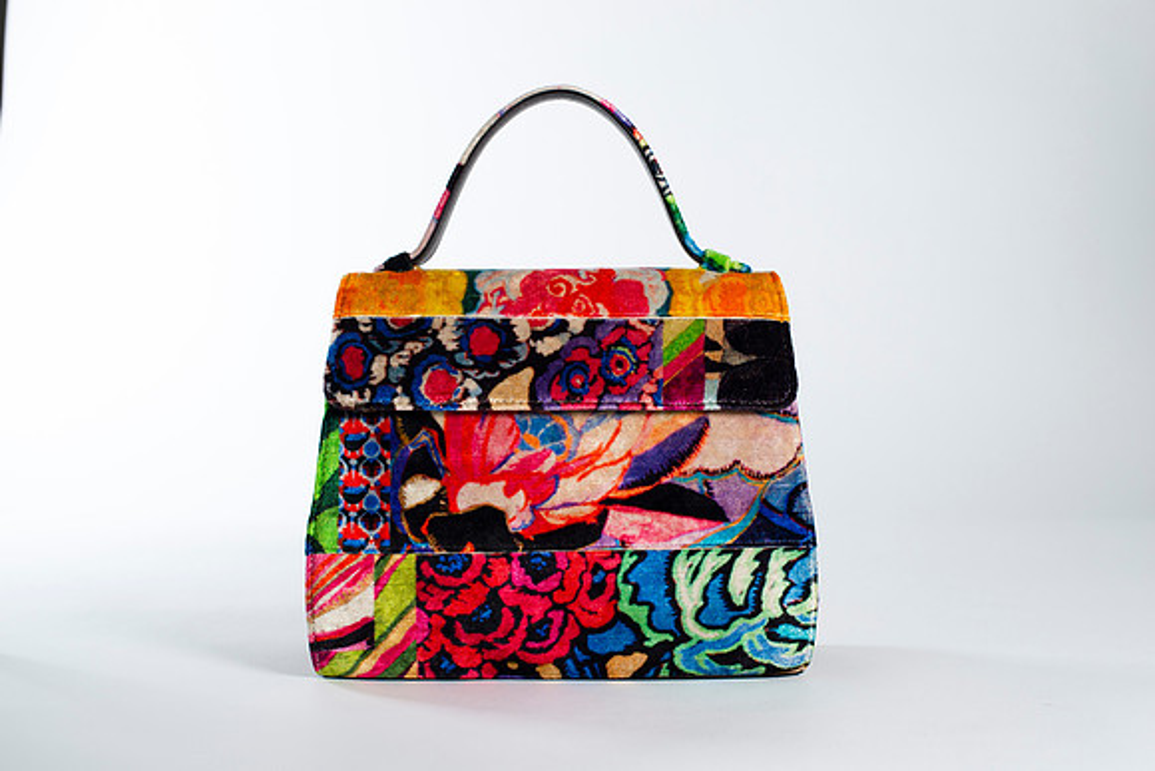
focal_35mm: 50
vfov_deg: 26.9
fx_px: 1613
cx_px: 578
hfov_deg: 39.4
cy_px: 386
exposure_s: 1/200
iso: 200
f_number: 7.1
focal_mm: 50
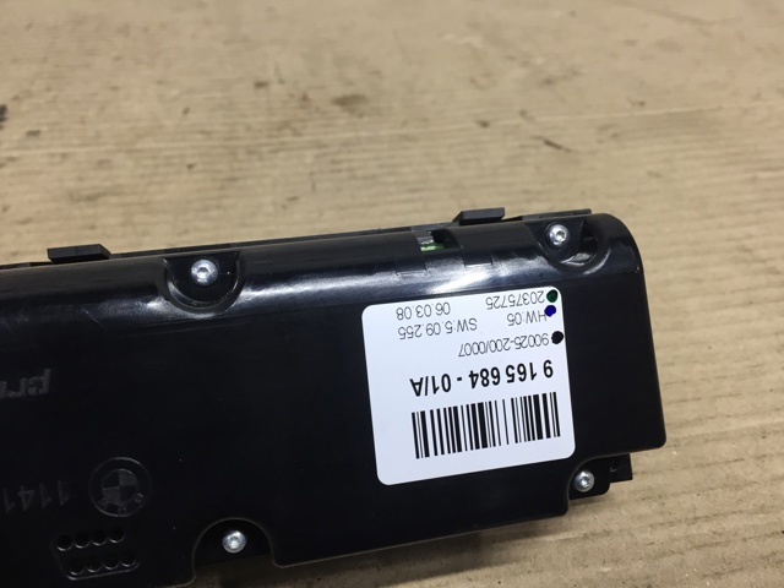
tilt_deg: -38.5
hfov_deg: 61.7
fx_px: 657
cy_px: 294
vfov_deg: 48.2
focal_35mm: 29
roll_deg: -0.9
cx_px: 392
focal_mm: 4.15
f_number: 2.2
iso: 50
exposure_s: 1/33
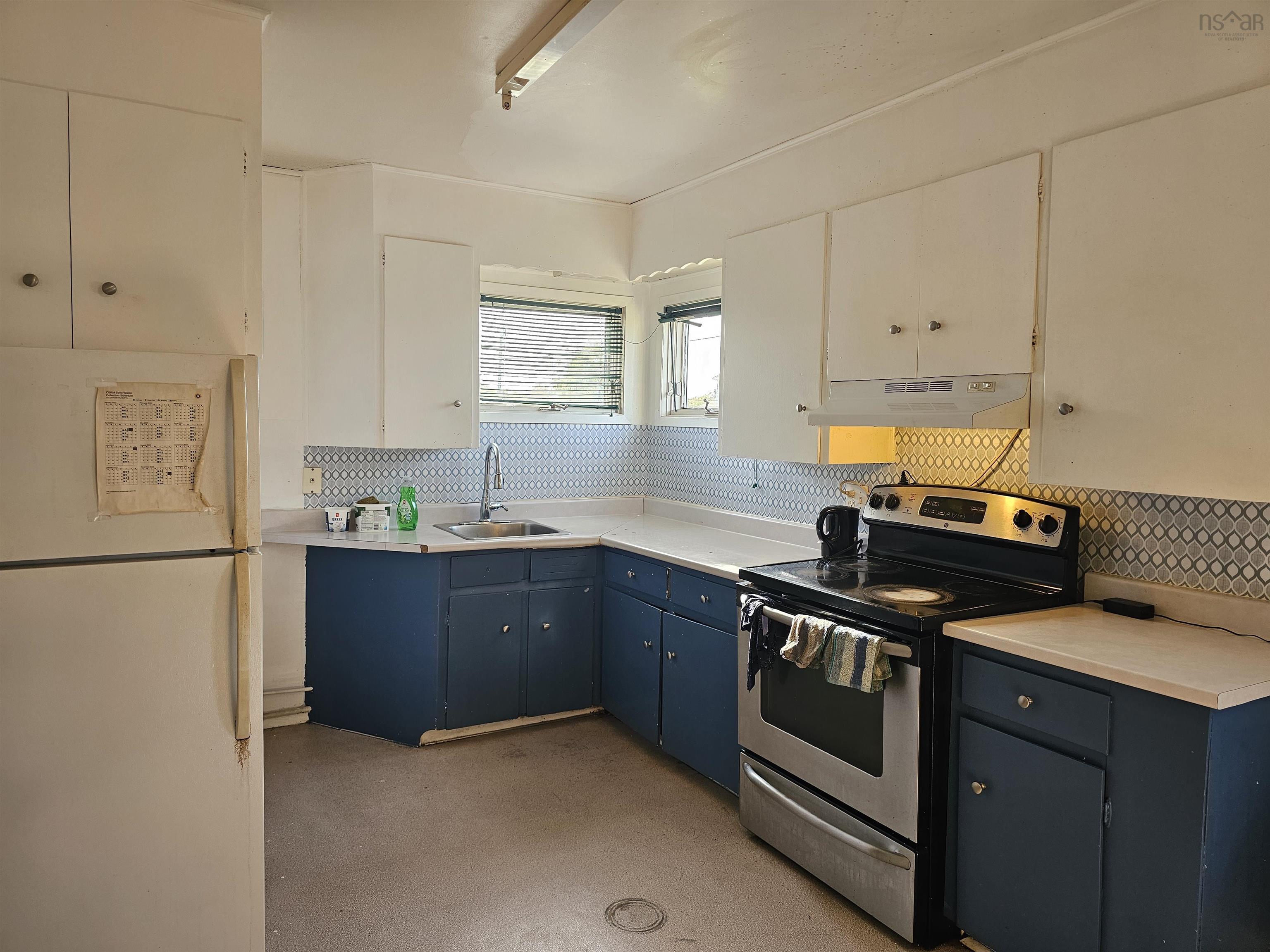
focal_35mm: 23
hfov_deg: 73.9
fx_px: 844
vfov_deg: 58.9
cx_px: 635
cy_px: 476
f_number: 1.7
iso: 100
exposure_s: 1/120
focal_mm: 6.3
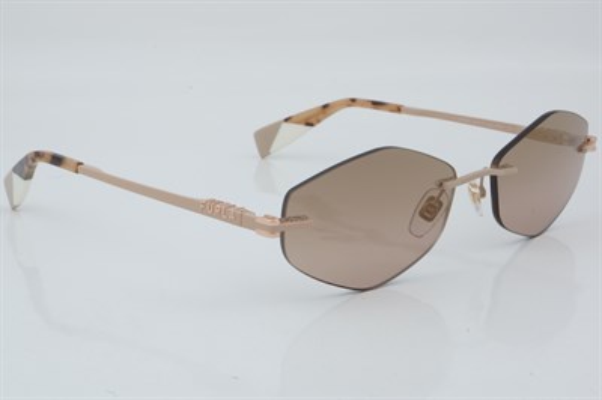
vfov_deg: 18.2
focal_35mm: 75
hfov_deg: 27.0
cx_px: 301
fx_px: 1253
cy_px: 200
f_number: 29
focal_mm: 50
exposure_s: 1/4
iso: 100
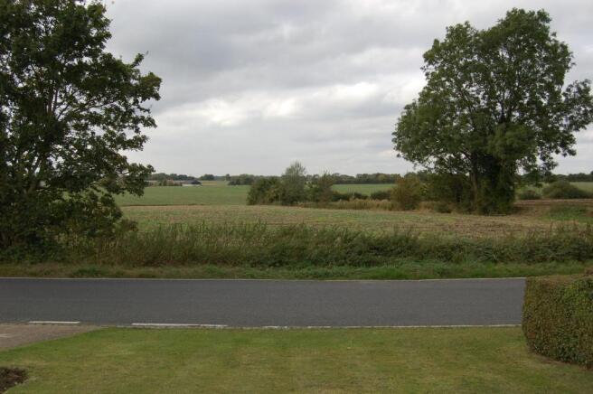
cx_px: 296
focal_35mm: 36
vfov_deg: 36.8
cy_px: 197
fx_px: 592
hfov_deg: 53.2
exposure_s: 1/500
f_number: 5.6
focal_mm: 24
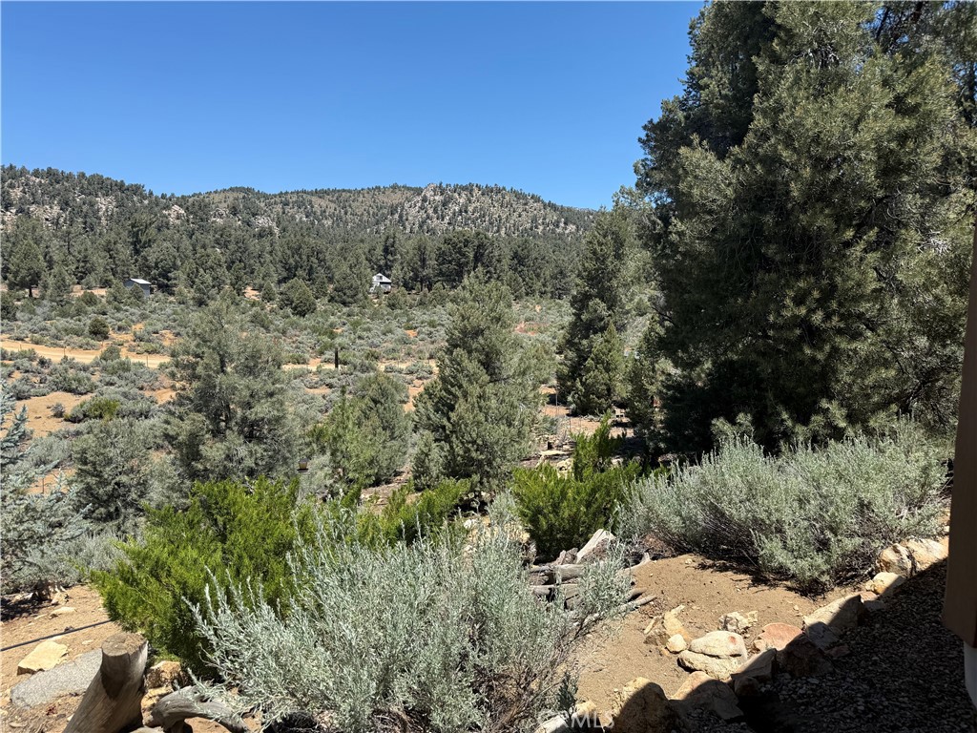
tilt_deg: -5.5
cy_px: 366
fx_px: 677
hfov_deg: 71.6
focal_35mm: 24
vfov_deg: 56.8
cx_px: 488
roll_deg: -1.3
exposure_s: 1/3425
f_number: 1.78
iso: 80
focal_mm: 6.76
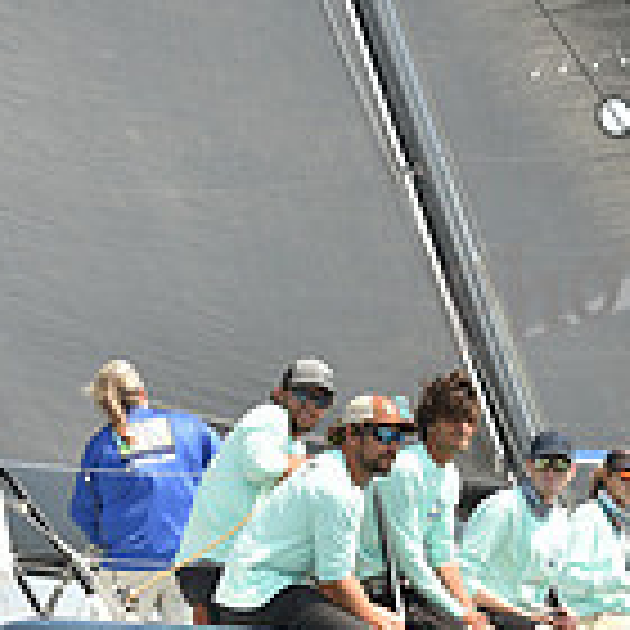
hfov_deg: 7.1
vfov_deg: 7.1
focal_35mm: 246
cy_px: 538
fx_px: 5065
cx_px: 207
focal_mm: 70
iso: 250
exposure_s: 1/800
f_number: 7.1
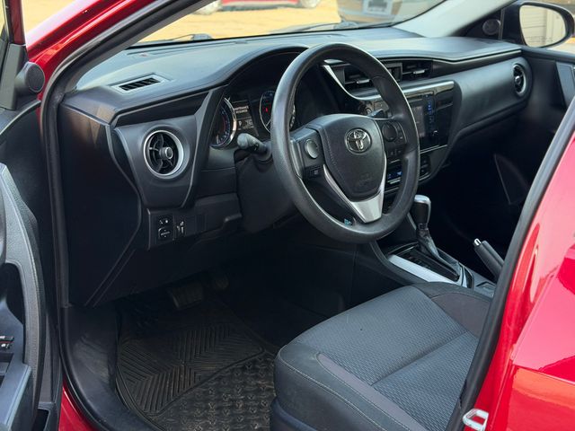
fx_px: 797
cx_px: 288
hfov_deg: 39.7
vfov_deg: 30.3
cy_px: 216
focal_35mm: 48
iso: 160
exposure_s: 1/238
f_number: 1.78
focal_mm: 6.76
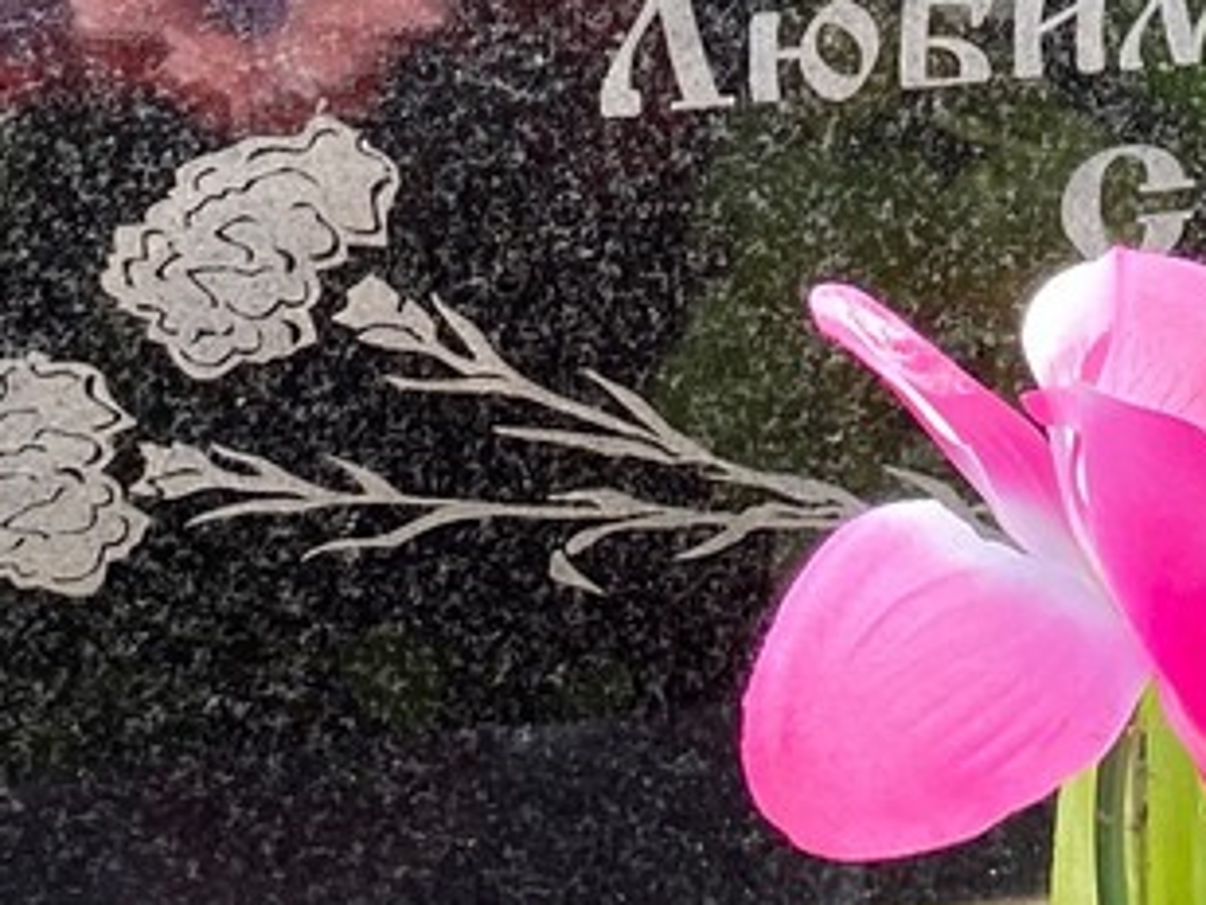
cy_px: -1182
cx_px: 917
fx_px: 4217
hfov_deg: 16.2
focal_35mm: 121
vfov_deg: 10.7
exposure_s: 1/139
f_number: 1.8
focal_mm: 4.25
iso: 32
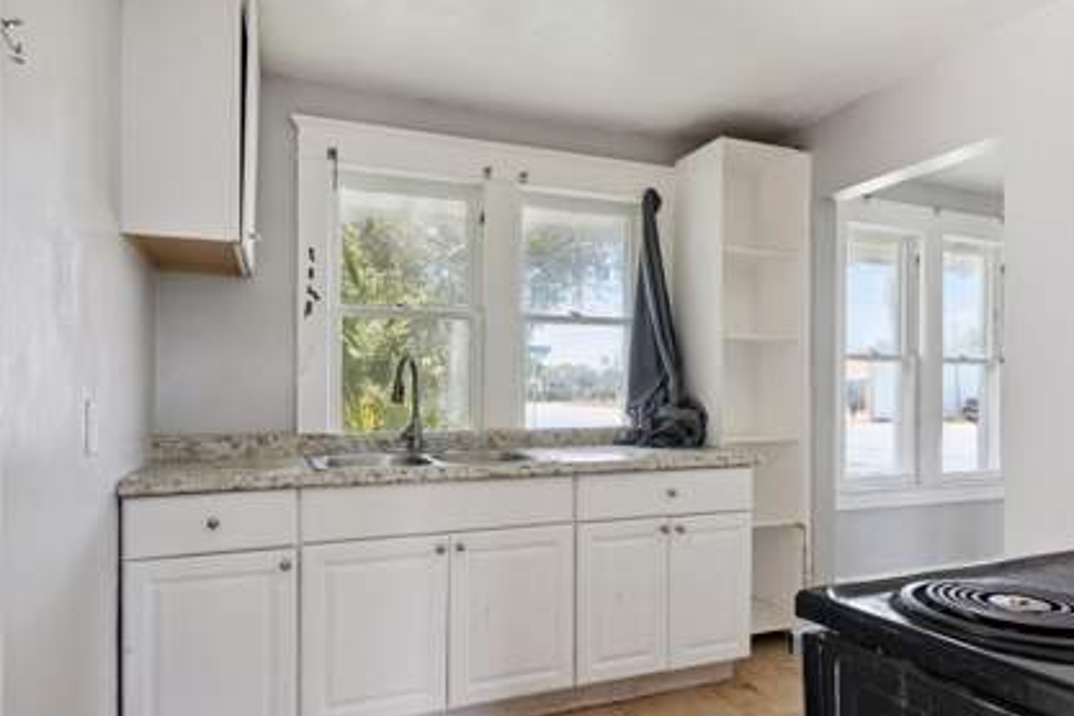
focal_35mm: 23
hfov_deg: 76.1
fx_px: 686
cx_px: 531
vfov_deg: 55.0
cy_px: 386
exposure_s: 1/13
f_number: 10
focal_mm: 20
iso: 250
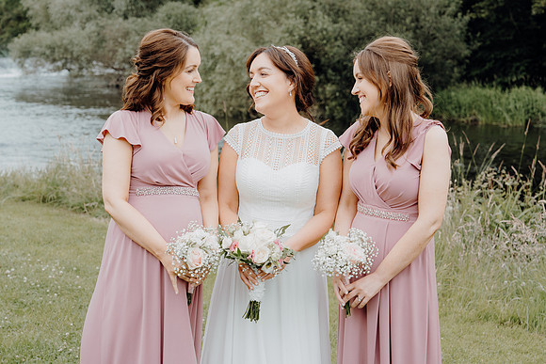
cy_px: 182
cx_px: 273
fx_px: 880
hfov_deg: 34.5
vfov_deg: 23.4
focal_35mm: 58
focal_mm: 58
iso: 125
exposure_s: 1/200
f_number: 5
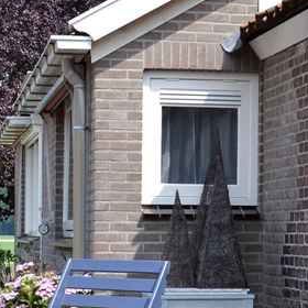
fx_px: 1268
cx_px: 209
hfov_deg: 13.8
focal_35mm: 126
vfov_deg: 13.8
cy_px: 252
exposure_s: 1/100
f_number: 11
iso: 125
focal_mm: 20
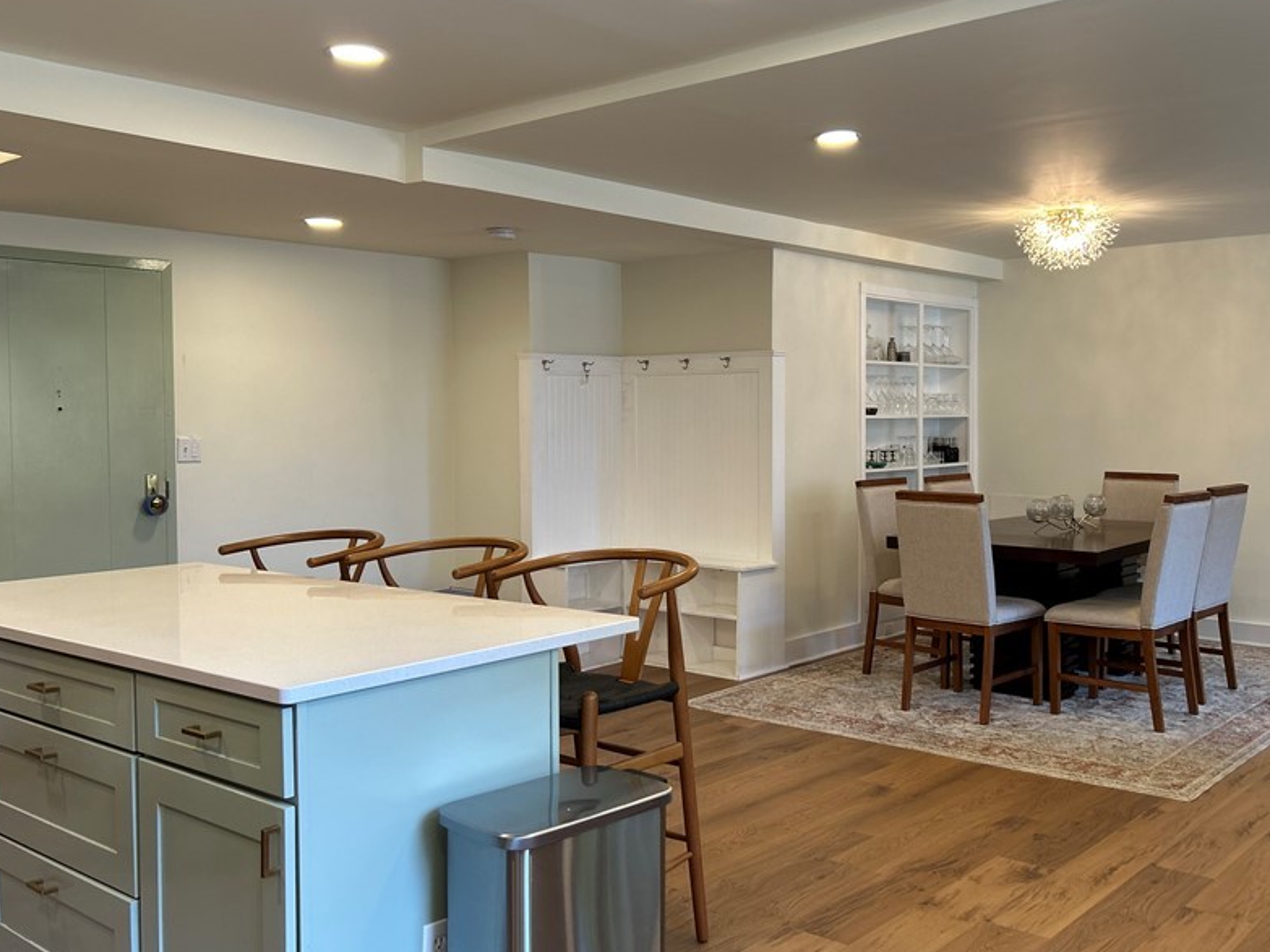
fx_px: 1247
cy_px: 444
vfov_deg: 41.8
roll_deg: -0.1
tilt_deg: -2.3
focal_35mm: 34
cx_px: 733
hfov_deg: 53.7
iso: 80
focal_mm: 5.7
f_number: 1.5
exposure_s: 1/120
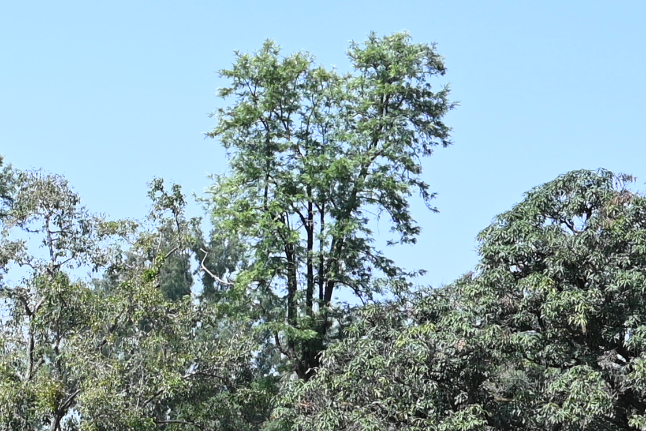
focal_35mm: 129
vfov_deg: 10.3
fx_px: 2316
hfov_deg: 14.3
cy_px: 653
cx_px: -457
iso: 100
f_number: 7.1
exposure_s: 1/200
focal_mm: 24
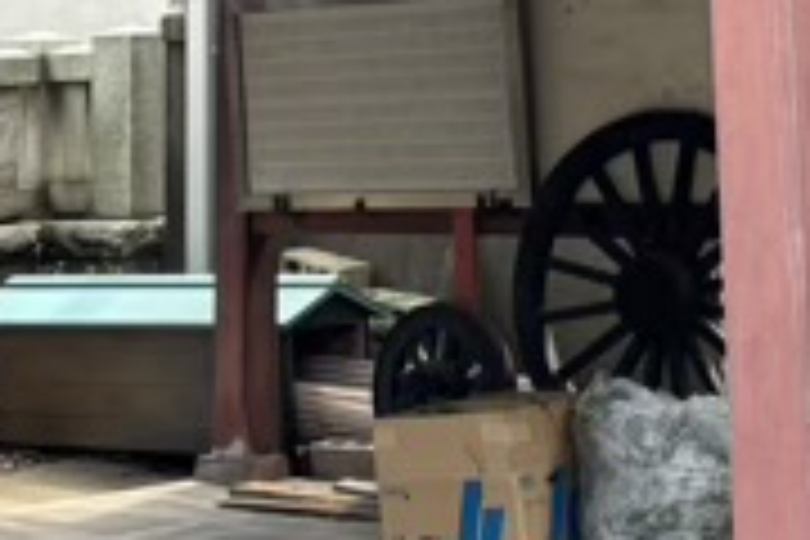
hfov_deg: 19.4
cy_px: -268
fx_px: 2362
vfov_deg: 12.4
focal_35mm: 105
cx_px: 472
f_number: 1.6
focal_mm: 5.96
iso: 40
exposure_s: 1/248
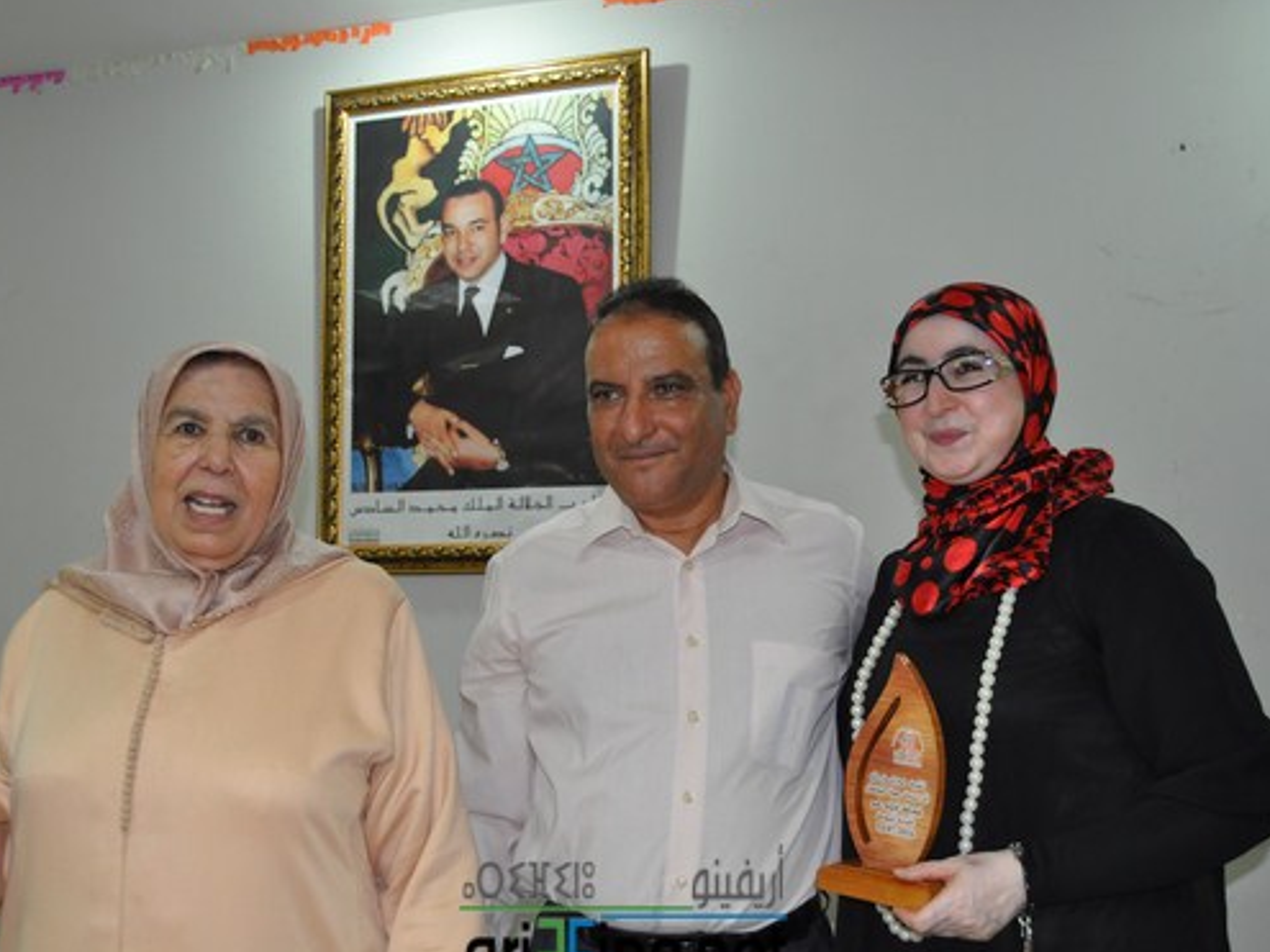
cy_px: 517
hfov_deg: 45.8
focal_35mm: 41
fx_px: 1504
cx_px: 623
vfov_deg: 35.1
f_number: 3.5
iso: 800
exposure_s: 1/60
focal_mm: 22
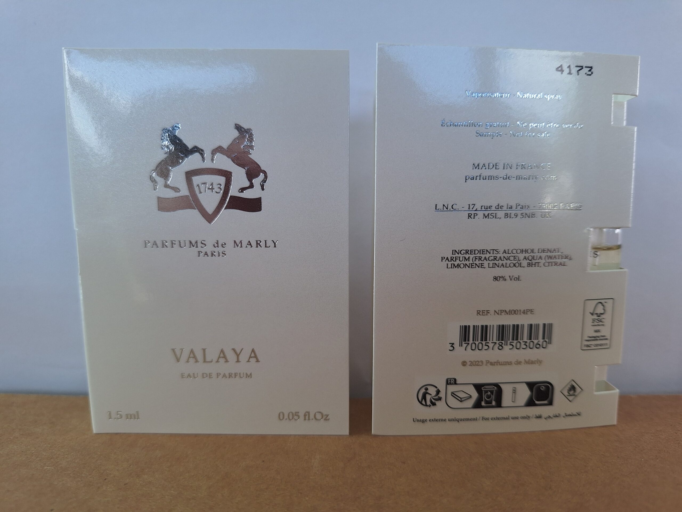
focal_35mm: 23
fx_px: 453
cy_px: 256
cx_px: 341
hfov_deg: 73.9
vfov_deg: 58.9
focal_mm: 5.54
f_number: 1.8
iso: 40
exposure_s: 1/260
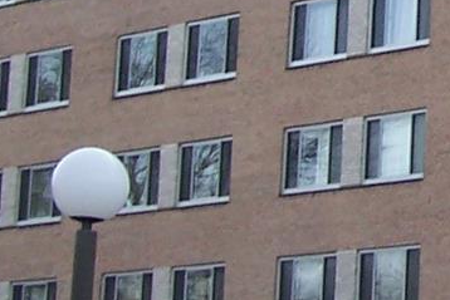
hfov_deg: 8.8
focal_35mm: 226
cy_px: -187
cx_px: 715
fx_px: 2826
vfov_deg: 6.0
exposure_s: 1/500
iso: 80
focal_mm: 6.3
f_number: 2.8
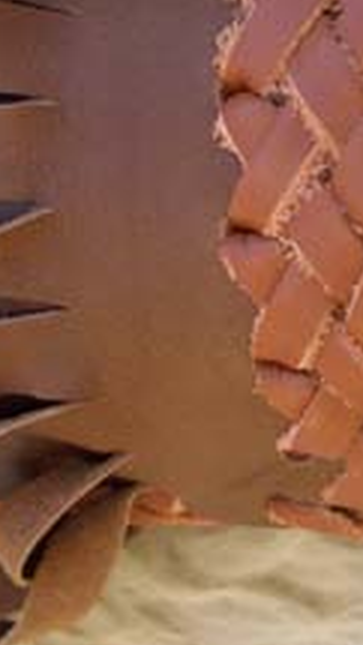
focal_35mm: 80
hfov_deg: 15.1
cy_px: 192
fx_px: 1368
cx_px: 255
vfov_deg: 26.3
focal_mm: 5.8
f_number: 2.6
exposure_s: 1/200
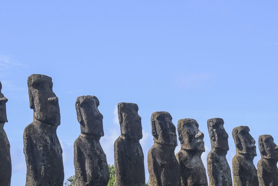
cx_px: 152
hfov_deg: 19.3
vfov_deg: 12.9
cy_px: 107
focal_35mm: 106
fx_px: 819
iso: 200
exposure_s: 1/200
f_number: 13
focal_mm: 48
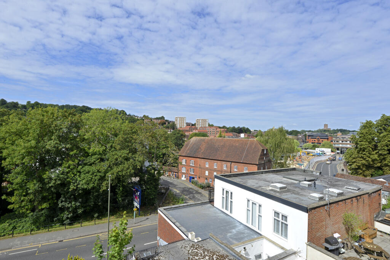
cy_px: 130
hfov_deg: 90.0
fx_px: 195
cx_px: 195
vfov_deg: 67.4
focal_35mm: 18
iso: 400
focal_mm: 18
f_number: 20
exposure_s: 1/125
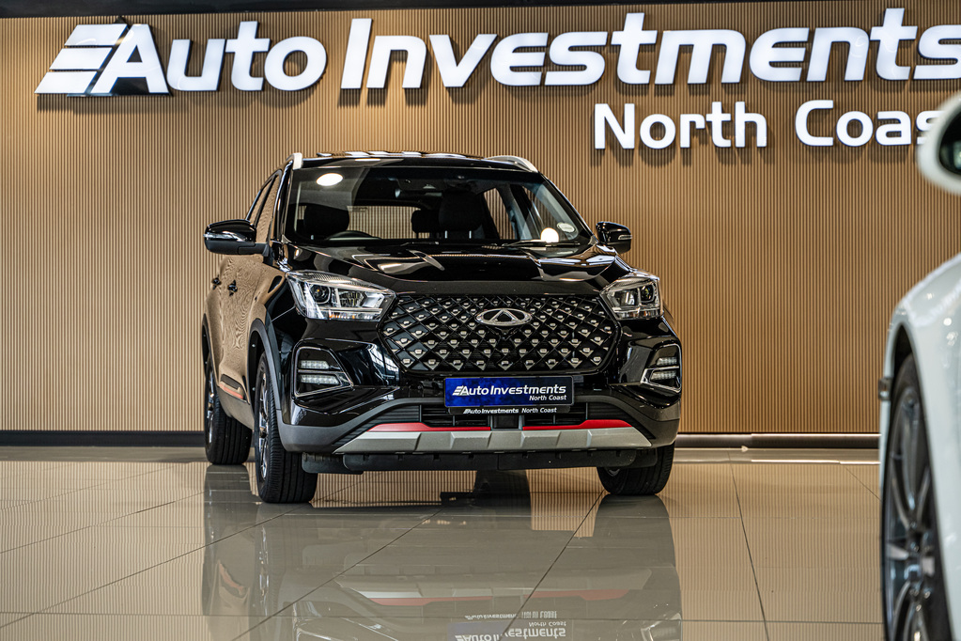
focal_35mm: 75
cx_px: 480
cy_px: 320
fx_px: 2002
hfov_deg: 27.0
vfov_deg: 18.2
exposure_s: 1/160
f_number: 4
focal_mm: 75
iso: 500
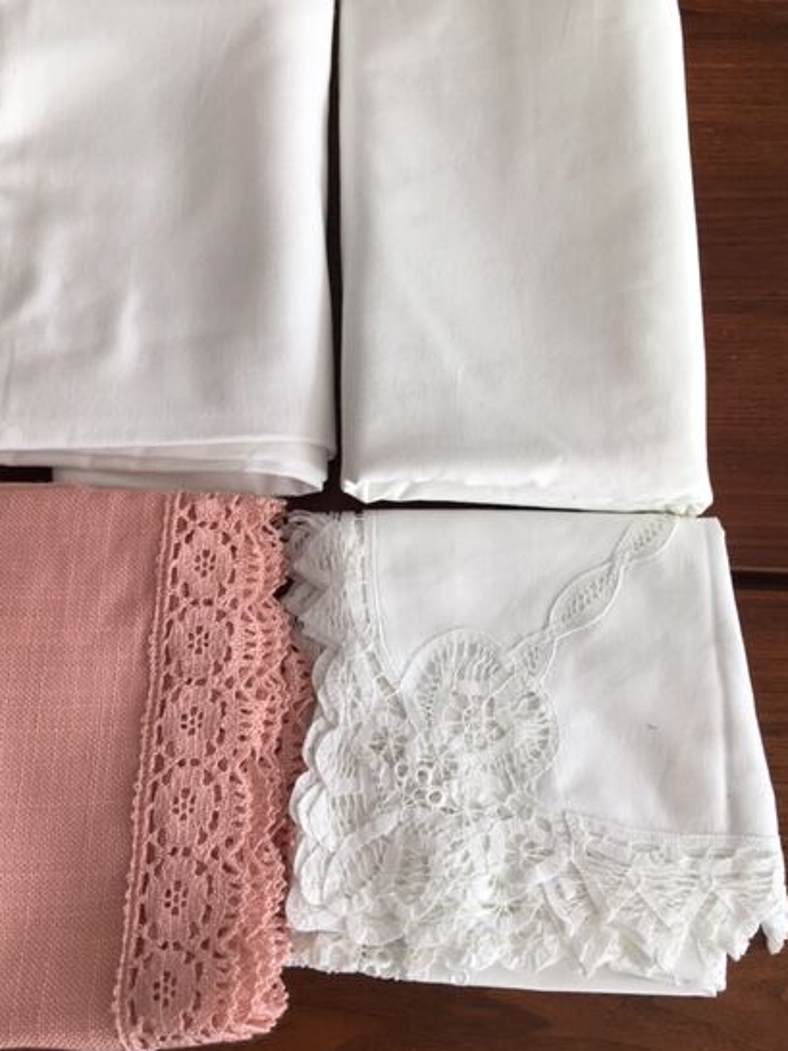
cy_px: 493
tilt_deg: -69.7
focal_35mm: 34
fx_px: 1033
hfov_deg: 41.7
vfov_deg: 53.9
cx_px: 341
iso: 25
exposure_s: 1/50
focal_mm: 4.15
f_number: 2.2
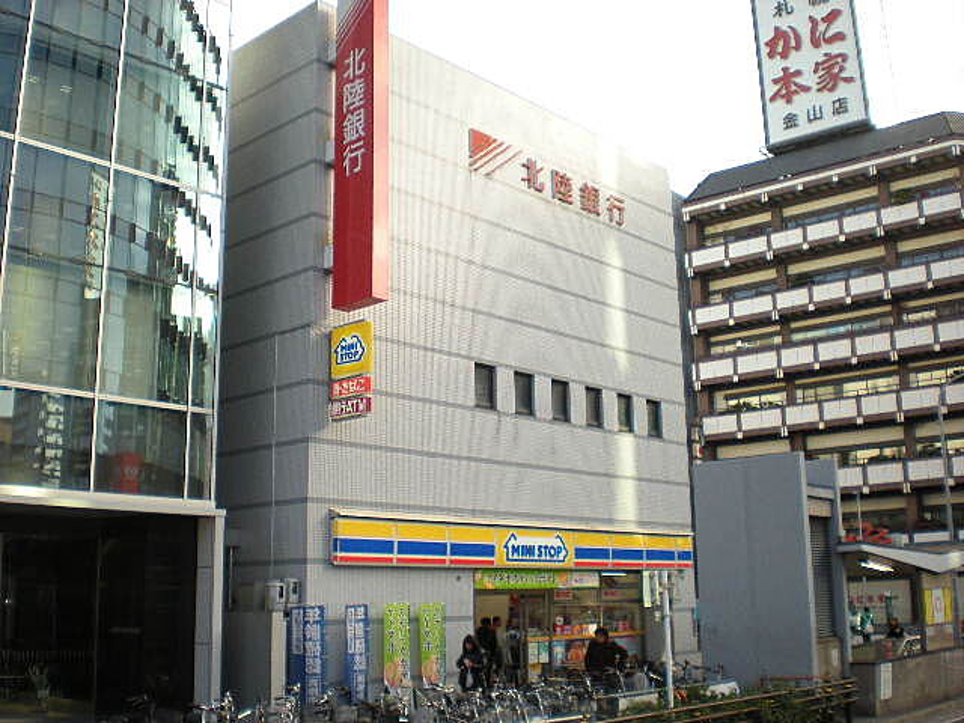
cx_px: 482
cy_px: 362
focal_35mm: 38
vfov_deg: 37.7
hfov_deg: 49.0
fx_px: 1058
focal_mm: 6.3
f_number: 3.1
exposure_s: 1/271
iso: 89
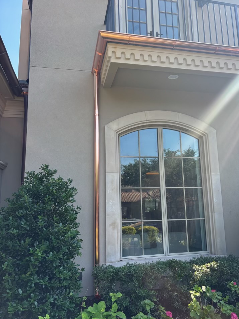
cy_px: 153
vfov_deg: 63.4
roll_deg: +1.0
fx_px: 258
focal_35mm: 28
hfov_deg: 49.7
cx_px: 128
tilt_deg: +10.3
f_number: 1.6
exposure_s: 1/654
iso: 50
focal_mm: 5.96
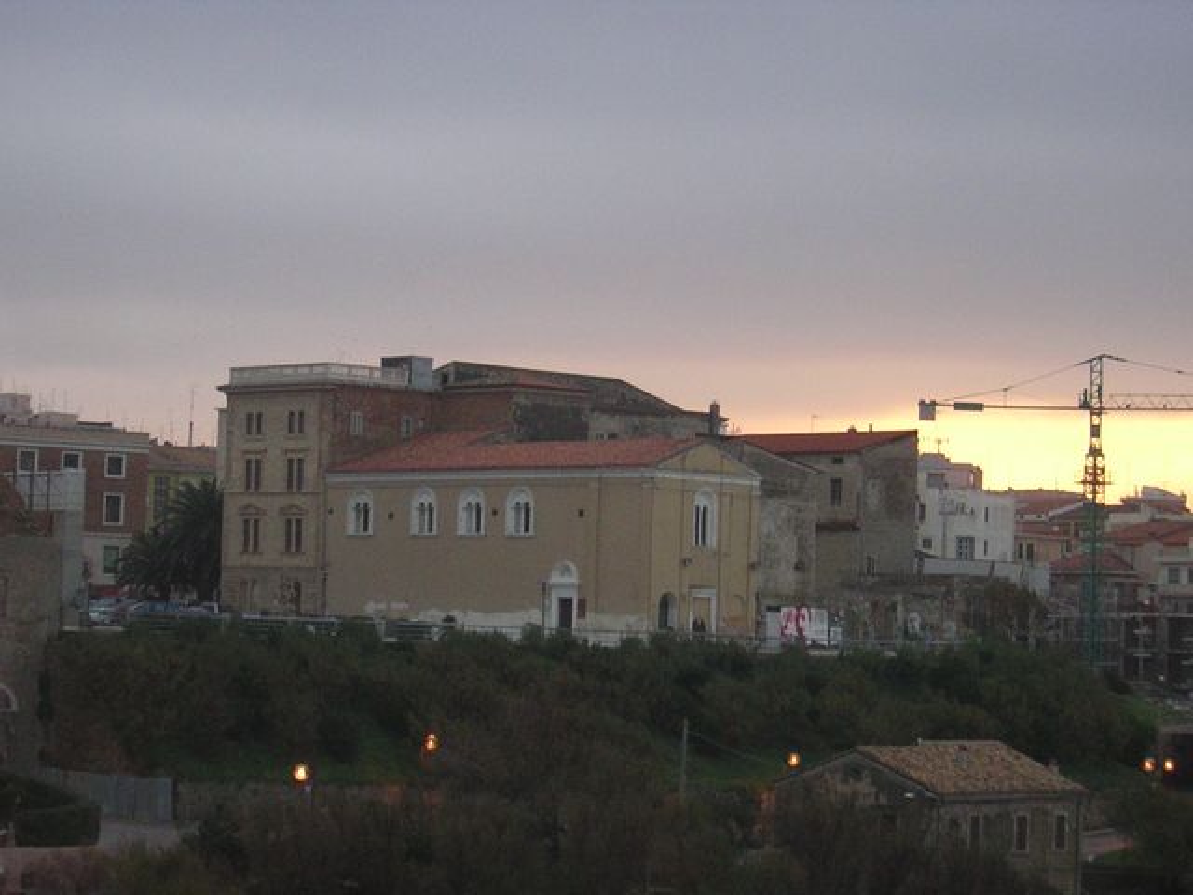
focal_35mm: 108
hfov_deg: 18.2
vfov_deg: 13.7
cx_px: 596
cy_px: 448
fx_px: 3722
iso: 355
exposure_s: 1/60.1
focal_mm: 14.1
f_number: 4.7
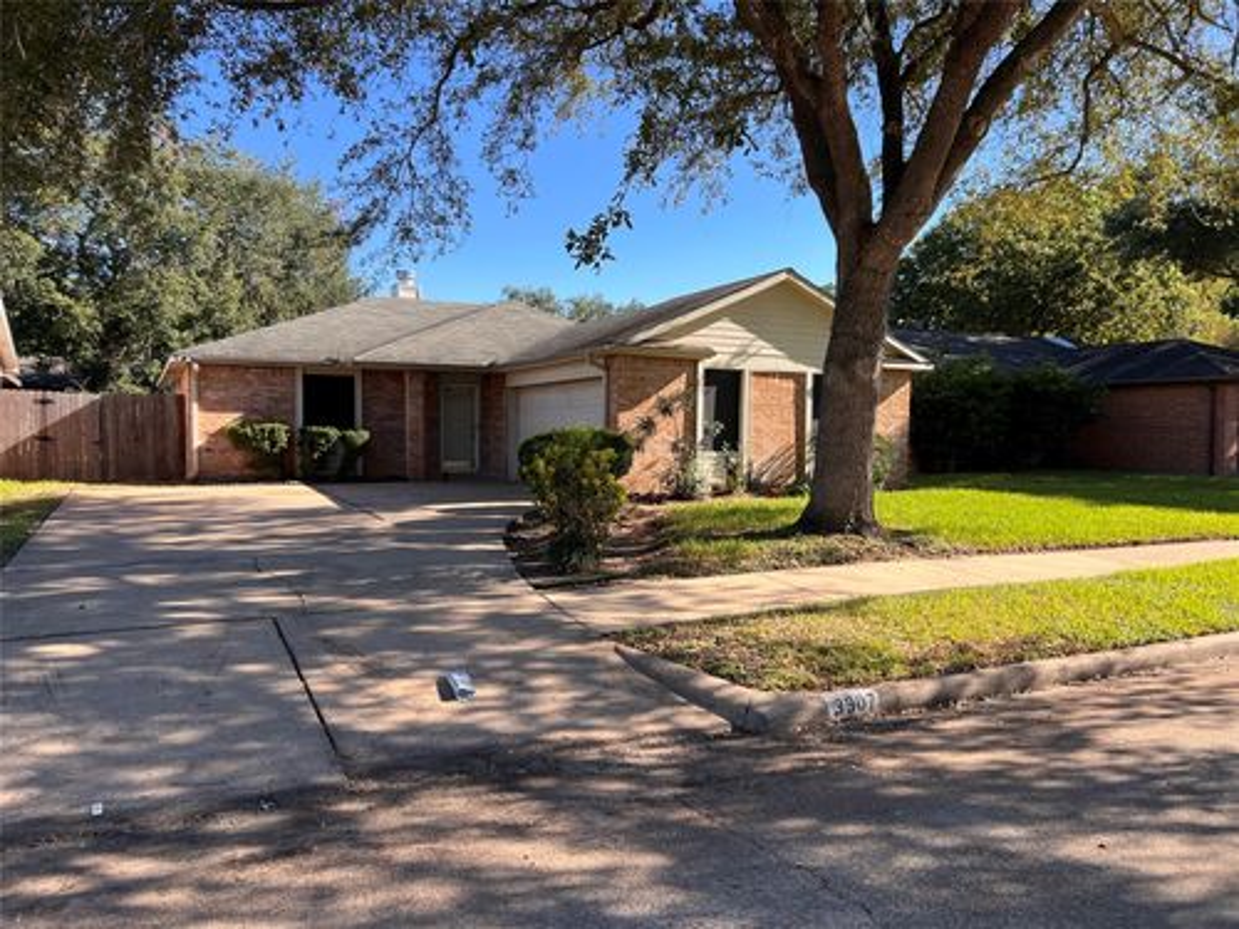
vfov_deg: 53.1
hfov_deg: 67.3
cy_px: 464
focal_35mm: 26
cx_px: 620
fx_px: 931
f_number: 1.5
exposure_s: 1/1575
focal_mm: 5.7
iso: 50
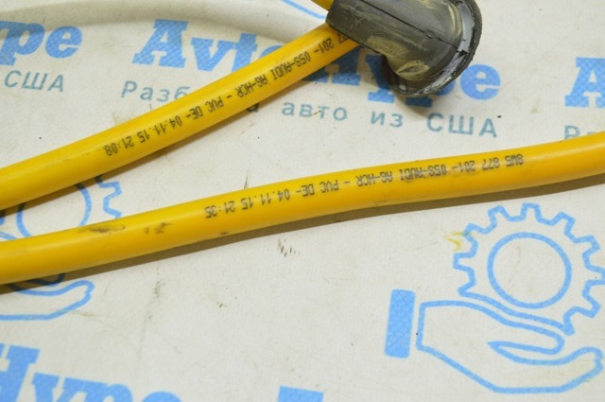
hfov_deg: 43.7
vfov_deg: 29.8
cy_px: 201
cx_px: 302
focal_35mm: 45
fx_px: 755
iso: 400
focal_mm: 30
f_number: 5.6
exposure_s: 1/20
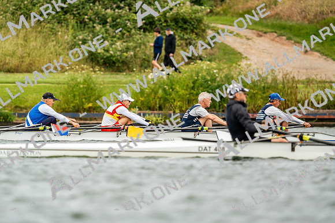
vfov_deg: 3.0
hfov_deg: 4.5
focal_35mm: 463
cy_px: 112
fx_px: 4309
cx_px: 168
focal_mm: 463
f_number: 6.3
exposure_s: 1/2000
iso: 1250
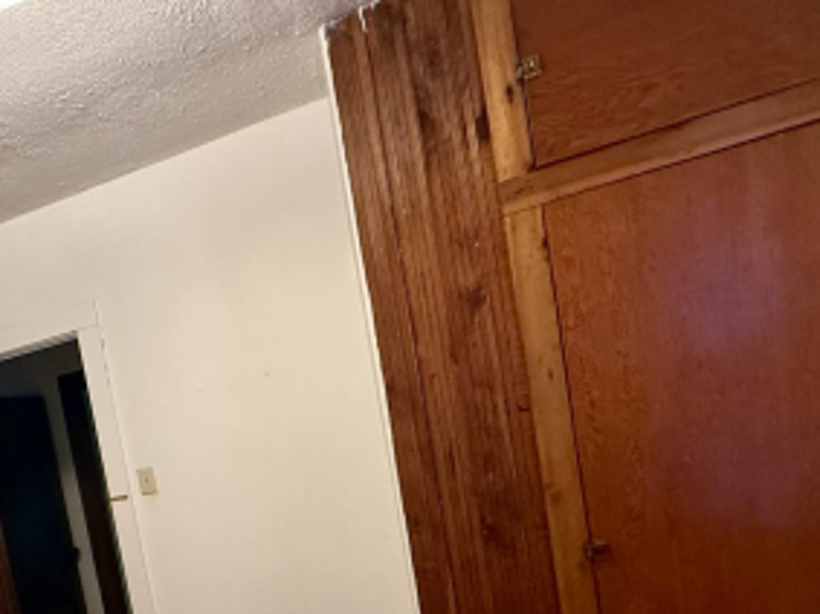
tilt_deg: -6.7
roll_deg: +11.7
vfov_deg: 39.5
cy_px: 562
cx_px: 74
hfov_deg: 49.1
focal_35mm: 33
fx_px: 781
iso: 640
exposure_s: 1/60
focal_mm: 2.22
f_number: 2.2
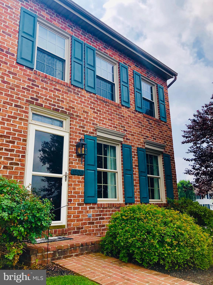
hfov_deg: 49.7
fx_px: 230
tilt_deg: +13.1
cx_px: 106
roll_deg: +1.3
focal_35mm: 28
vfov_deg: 63.4
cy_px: 142
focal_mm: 3.99
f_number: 1.8
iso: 20
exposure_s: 1/1350
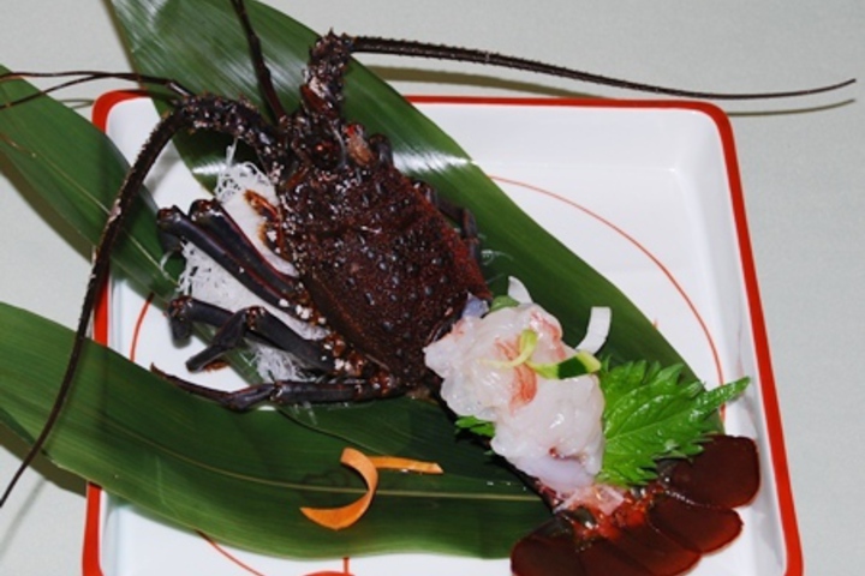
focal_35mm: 82
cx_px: 432
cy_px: 288
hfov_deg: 24.6
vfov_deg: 16.6
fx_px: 1982
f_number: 5.6
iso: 200
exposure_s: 1/60
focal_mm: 55
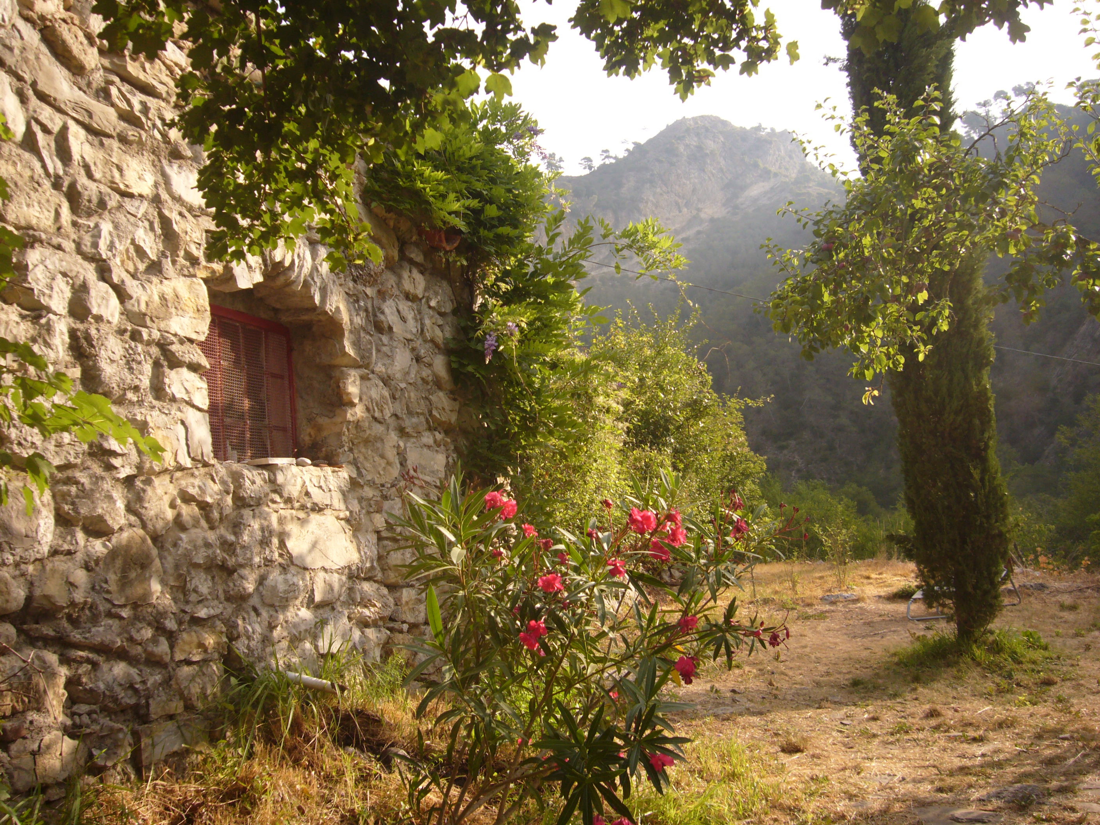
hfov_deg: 55.4
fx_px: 1049
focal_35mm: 33
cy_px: 412
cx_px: 550
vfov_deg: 42.9
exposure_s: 1/320
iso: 80
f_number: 3
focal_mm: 5.4
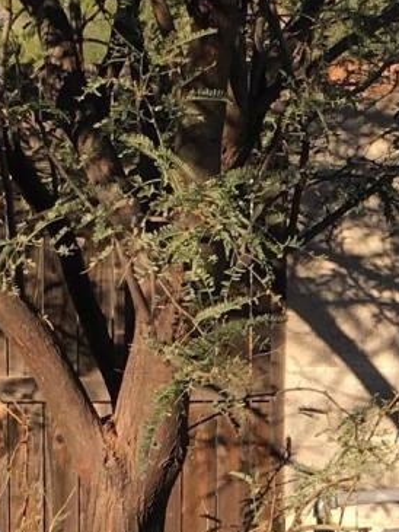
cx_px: 472
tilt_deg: -7.5
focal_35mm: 159
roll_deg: -2.0
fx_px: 2442
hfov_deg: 9.2
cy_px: 507
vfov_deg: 12.3
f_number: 2.2
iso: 25
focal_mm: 4.15
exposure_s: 1/610
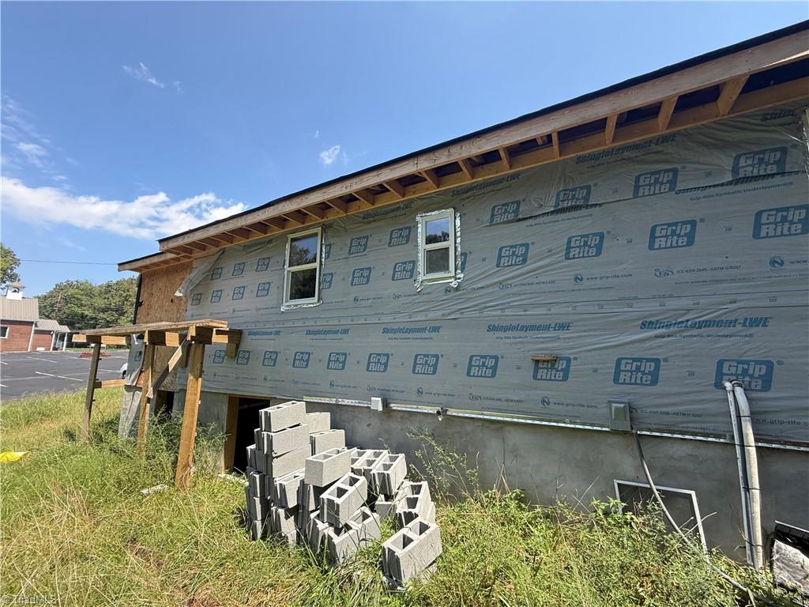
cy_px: 304
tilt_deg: +9.0
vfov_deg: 85.7
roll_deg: +0.4
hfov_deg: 102.1
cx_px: 404
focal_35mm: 14
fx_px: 327
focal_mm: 2.22
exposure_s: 1/540
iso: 64
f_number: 2.2
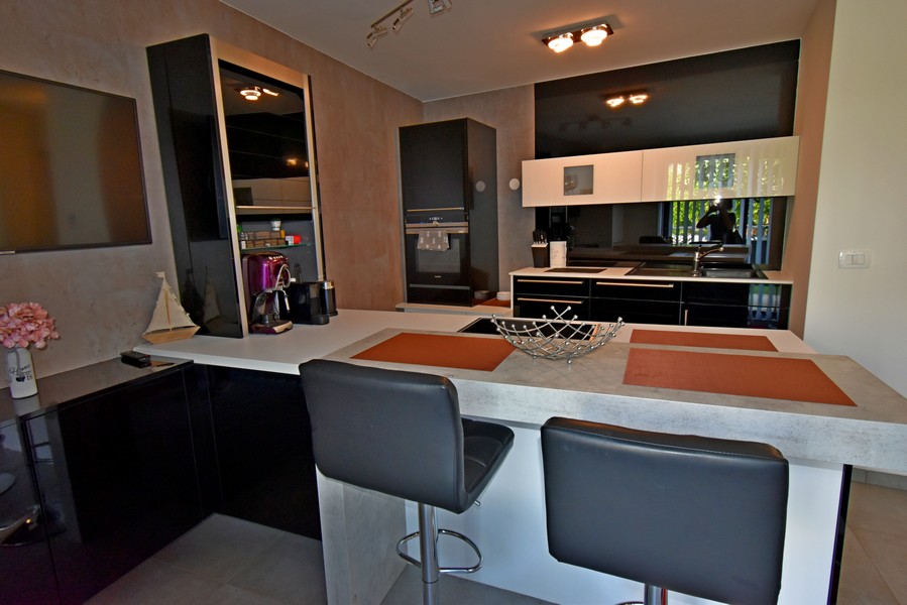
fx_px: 454
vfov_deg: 67.4
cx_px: 454
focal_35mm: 18
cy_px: 302
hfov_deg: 90.0
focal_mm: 12
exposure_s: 1/60
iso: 900
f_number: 4.8
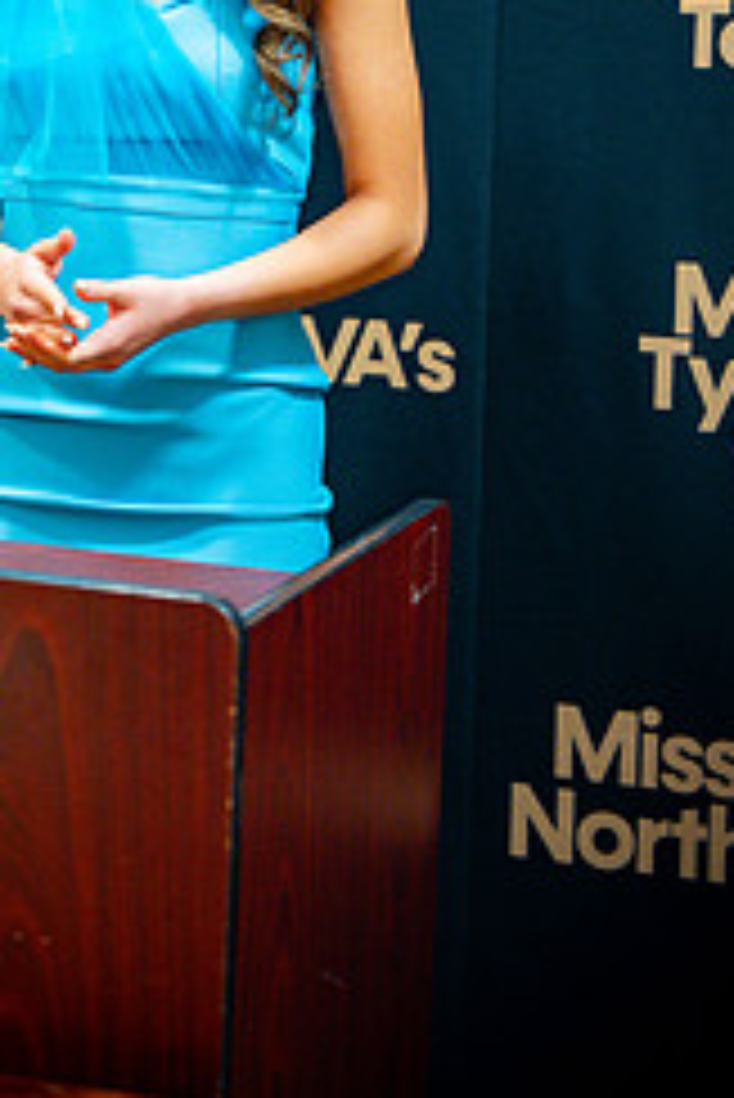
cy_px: 176
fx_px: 3878
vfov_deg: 16.0
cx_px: 171
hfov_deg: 10.8
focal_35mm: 127
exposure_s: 1/125
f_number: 2.8
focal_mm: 69
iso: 1600
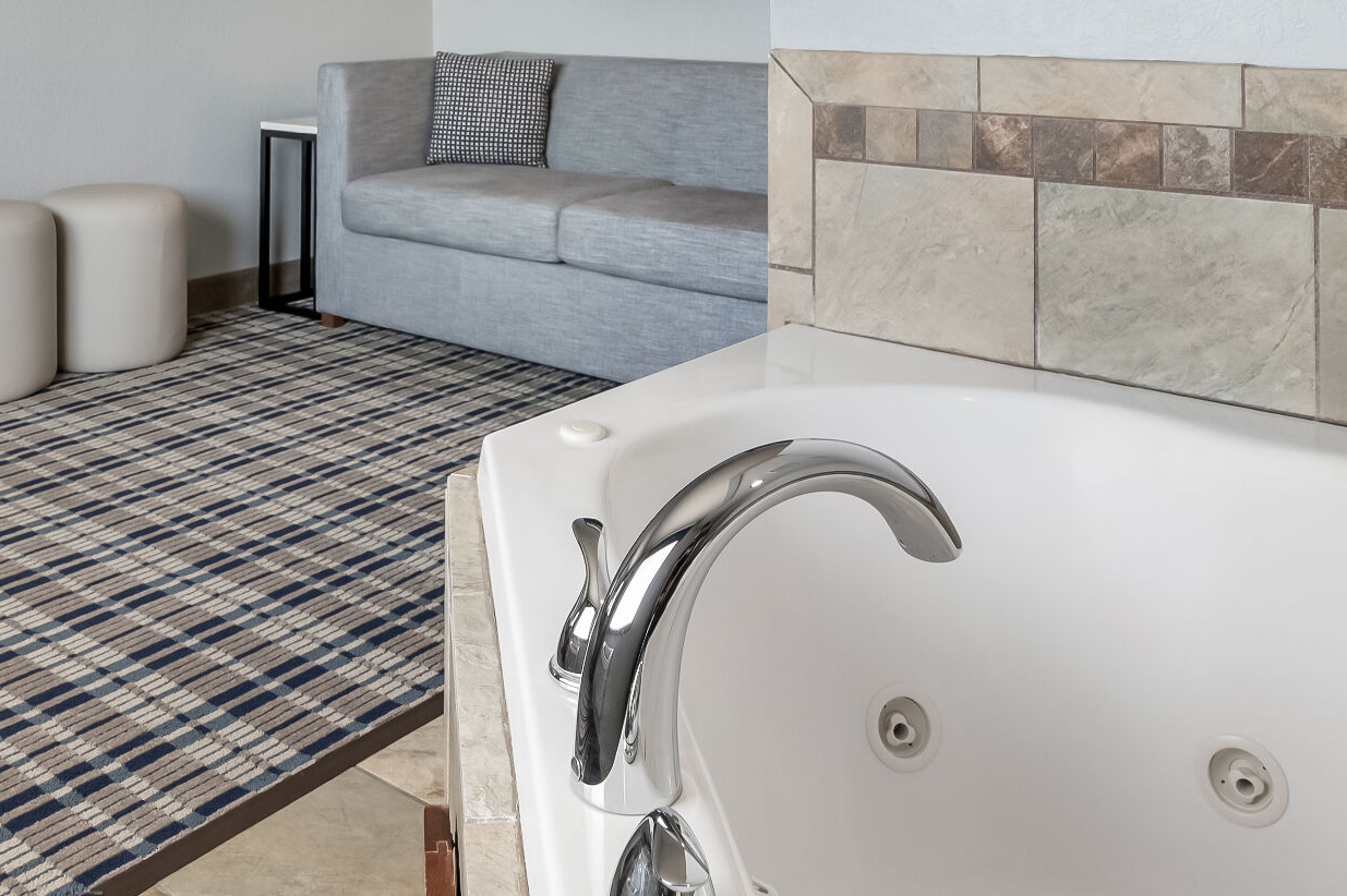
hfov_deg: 55.5
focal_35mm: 34
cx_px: 551
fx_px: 1271
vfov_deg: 35.2
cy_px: -2
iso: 500
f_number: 8
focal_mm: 14
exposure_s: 1/50
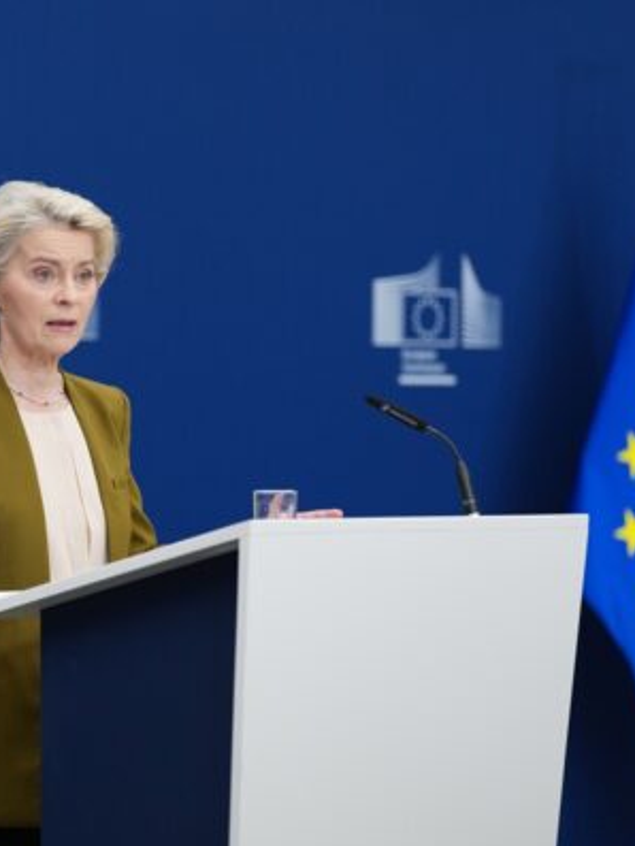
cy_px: 424
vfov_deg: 10.8
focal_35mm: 183
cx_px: 68
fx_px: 4474
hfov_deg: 8.1
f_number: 2.8
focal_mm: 126
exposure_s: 1/1000
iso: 1600
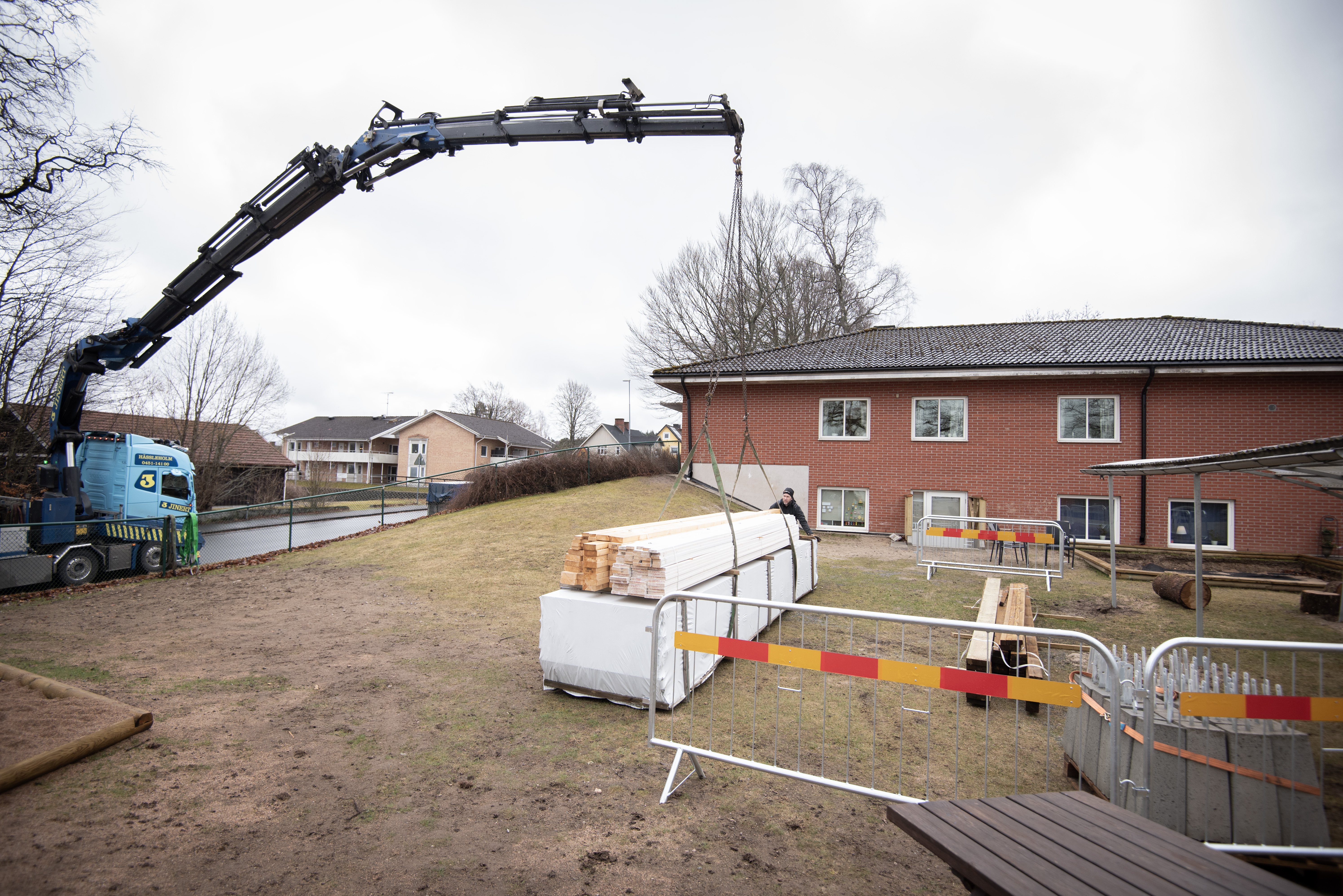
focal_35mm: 16
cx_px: 672
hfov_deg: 96.7
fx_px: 597
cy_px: 448
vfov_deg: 73.8
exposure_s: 1/1000
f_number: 4
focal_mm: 16
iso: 400
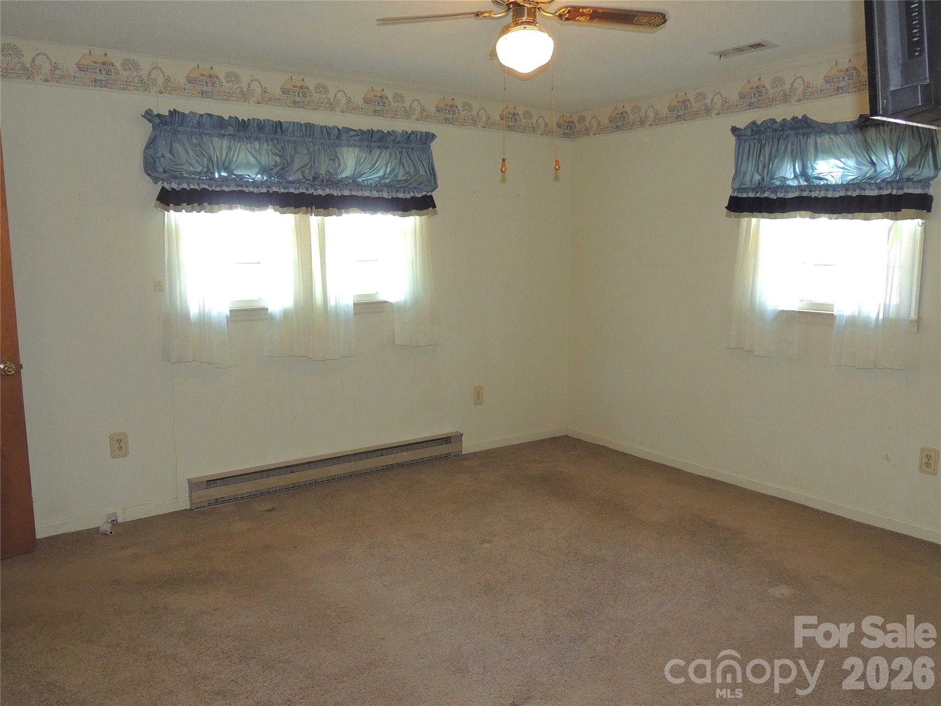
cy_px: 353
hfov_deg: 63.4
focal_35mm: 28
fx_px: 761
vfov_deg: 49.7
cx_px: 470
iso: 250
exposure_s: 1/40
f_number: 3.1
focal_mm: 4.9
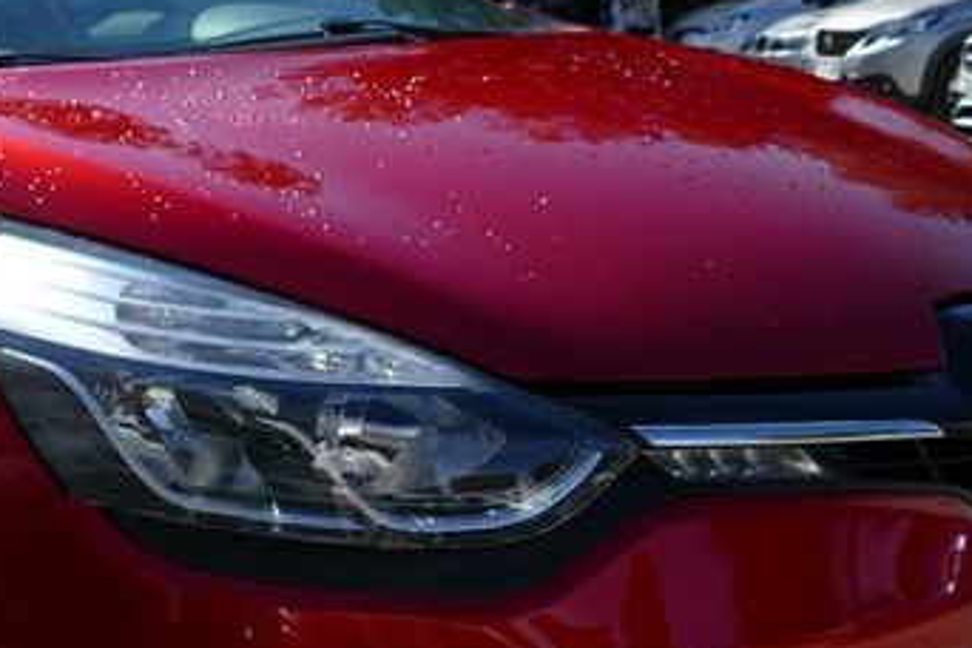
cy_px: 411
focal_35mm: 73
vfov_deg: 18.6
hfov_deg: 27.1
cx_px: 176
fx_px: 1971
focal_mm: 9.12
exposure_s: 1/1600
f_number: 2.8
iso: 125
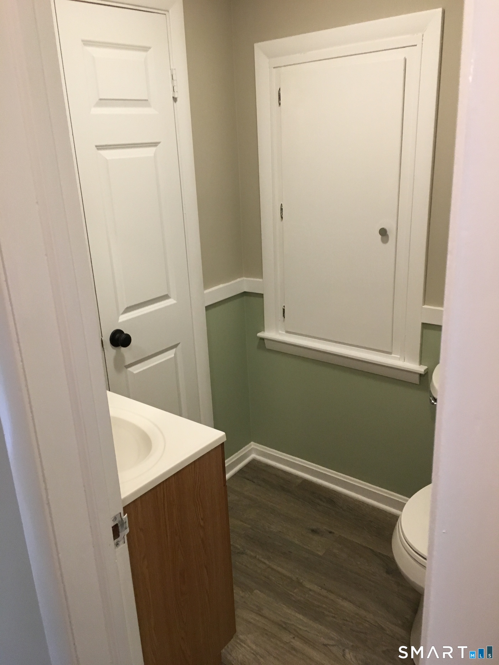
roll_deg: +3.6
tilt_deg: -17.5
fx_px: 557
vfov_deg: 61.7
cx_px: 250
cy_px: 332
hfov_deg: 48.2
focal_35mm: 29
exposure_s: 1/30
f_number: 2.2
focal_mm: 4.15
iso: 125
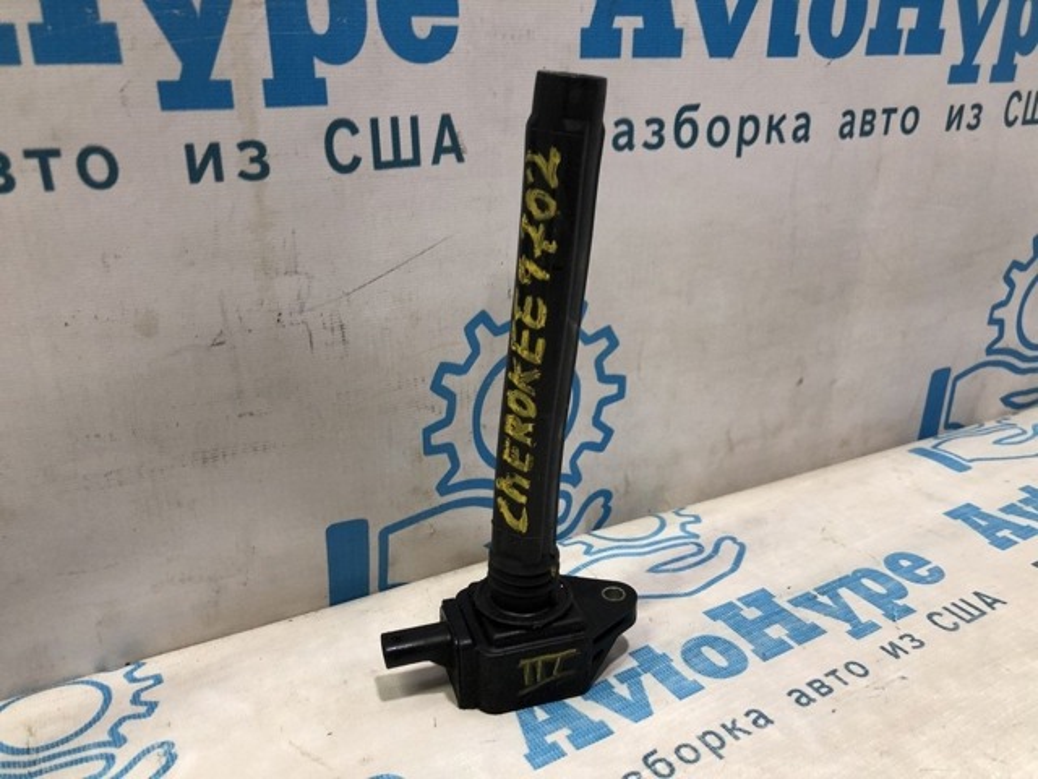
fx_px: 840
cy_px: 390
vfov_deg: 49.7
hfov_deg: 63.4
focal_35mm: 28
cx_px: 519
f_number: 1.8
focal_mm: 4
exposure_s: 1/33
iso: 32
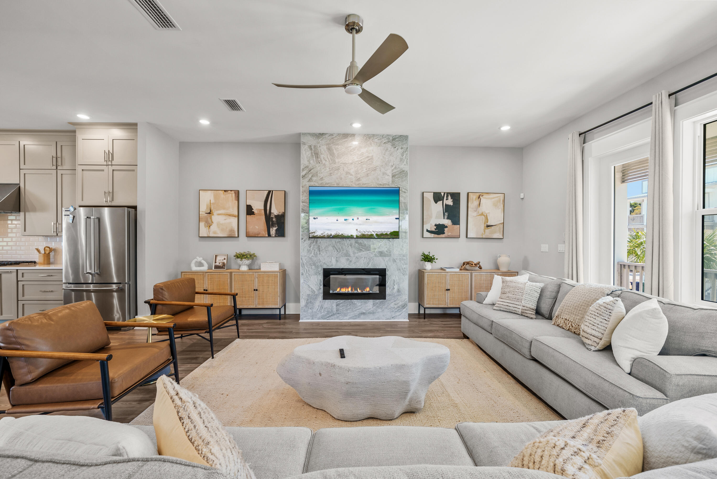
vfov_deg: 81.3
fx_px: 279
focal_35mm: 14
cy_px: 240
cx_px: 358
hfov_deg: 104.2
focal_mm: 14
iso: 320
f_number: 7.1
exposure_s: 1/4
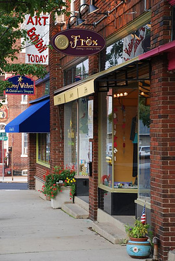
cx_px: 88
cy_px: 130
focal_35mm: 105
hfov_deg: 13.1
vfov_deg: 19.4
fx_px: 762
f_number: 5.6
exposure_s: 1/80
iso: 400
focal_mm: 70
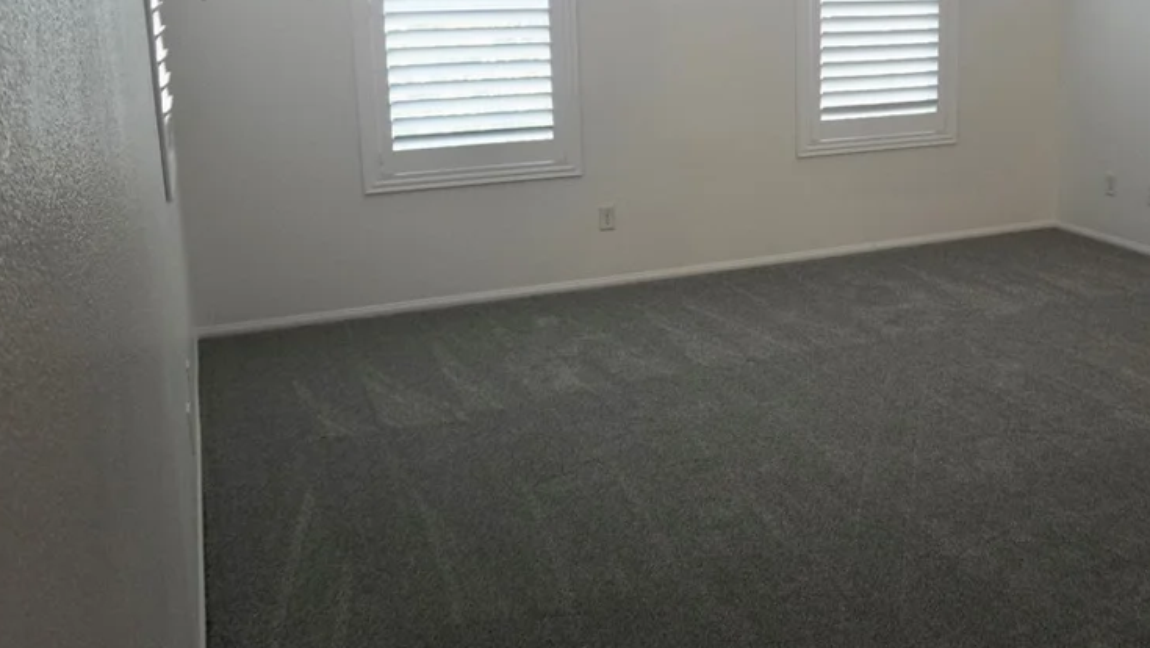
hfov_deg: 55.6
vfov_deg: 33.3
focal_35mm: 35
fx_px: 1068
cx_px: 754
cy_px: 189
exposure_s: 1/160
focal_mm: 16
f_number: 4
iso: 1000
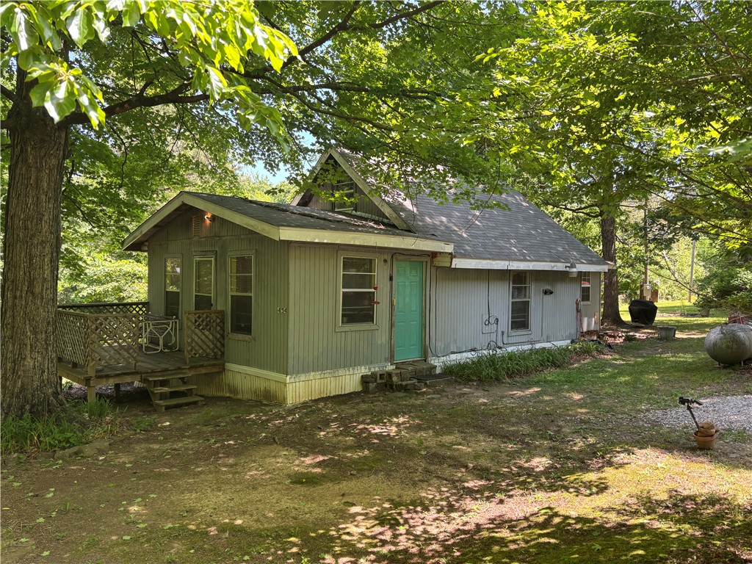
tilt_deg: -0.8
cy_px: 282
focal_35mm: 26
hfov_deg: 67.3
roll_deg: -0.6
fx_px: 565
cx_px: 376
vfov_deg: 53.1
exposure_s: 1/172
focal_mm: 5.96
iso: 40
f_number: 1.6
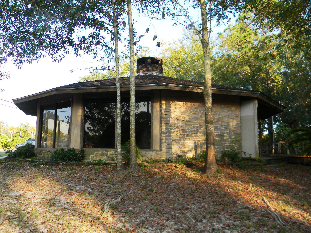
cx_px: 156
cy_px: 116
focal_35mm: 28
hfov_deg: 63.4
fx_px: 252
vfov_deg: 49.7
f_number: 3.5
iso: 80
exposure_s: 1/122
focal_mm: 5
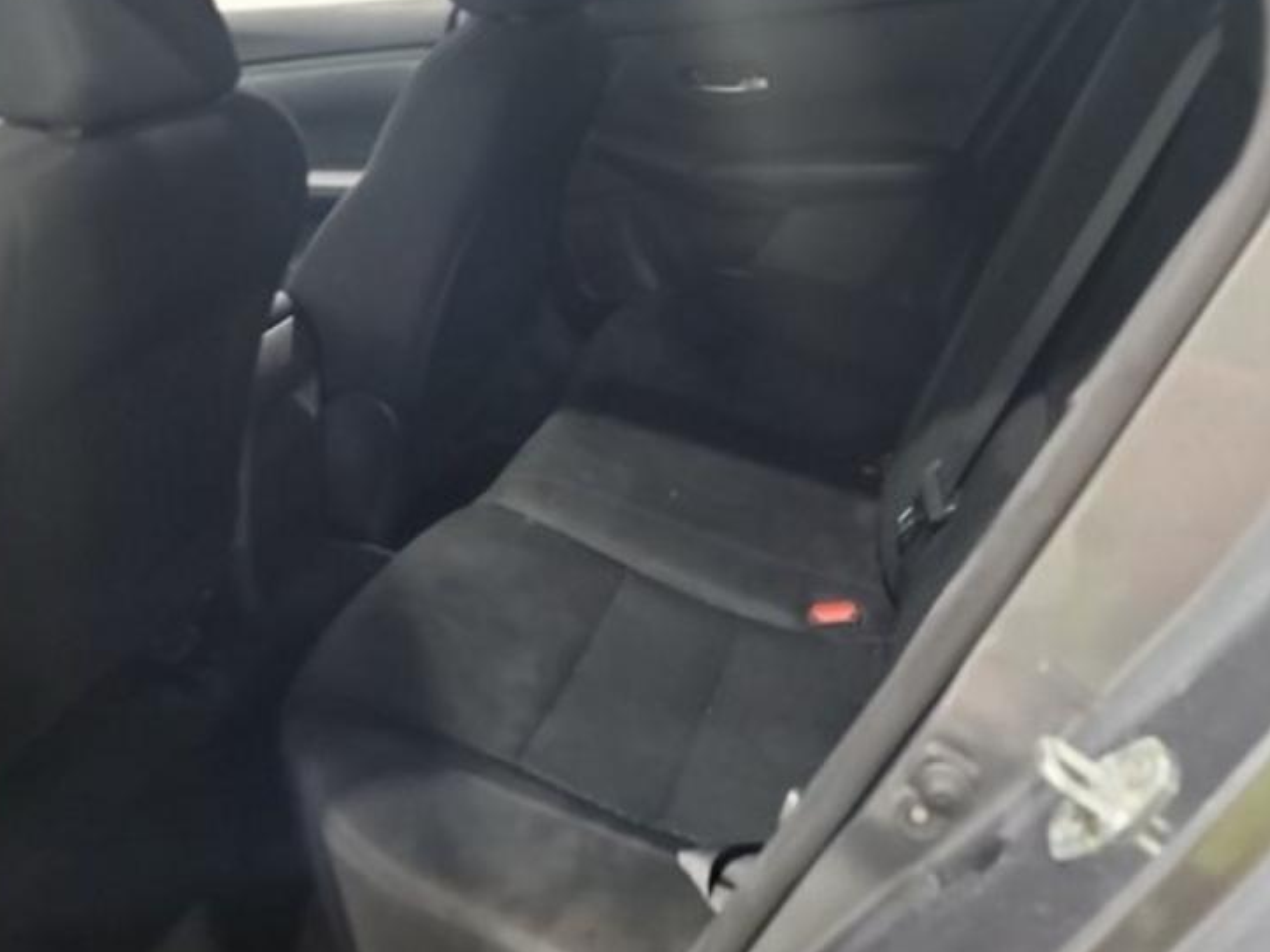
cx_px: 599
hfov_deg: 53.9
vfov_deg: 41.2
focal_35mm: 34
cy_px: 313
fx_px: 1247
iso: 867
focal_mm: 6.7
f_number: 1.8
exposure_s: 1/30
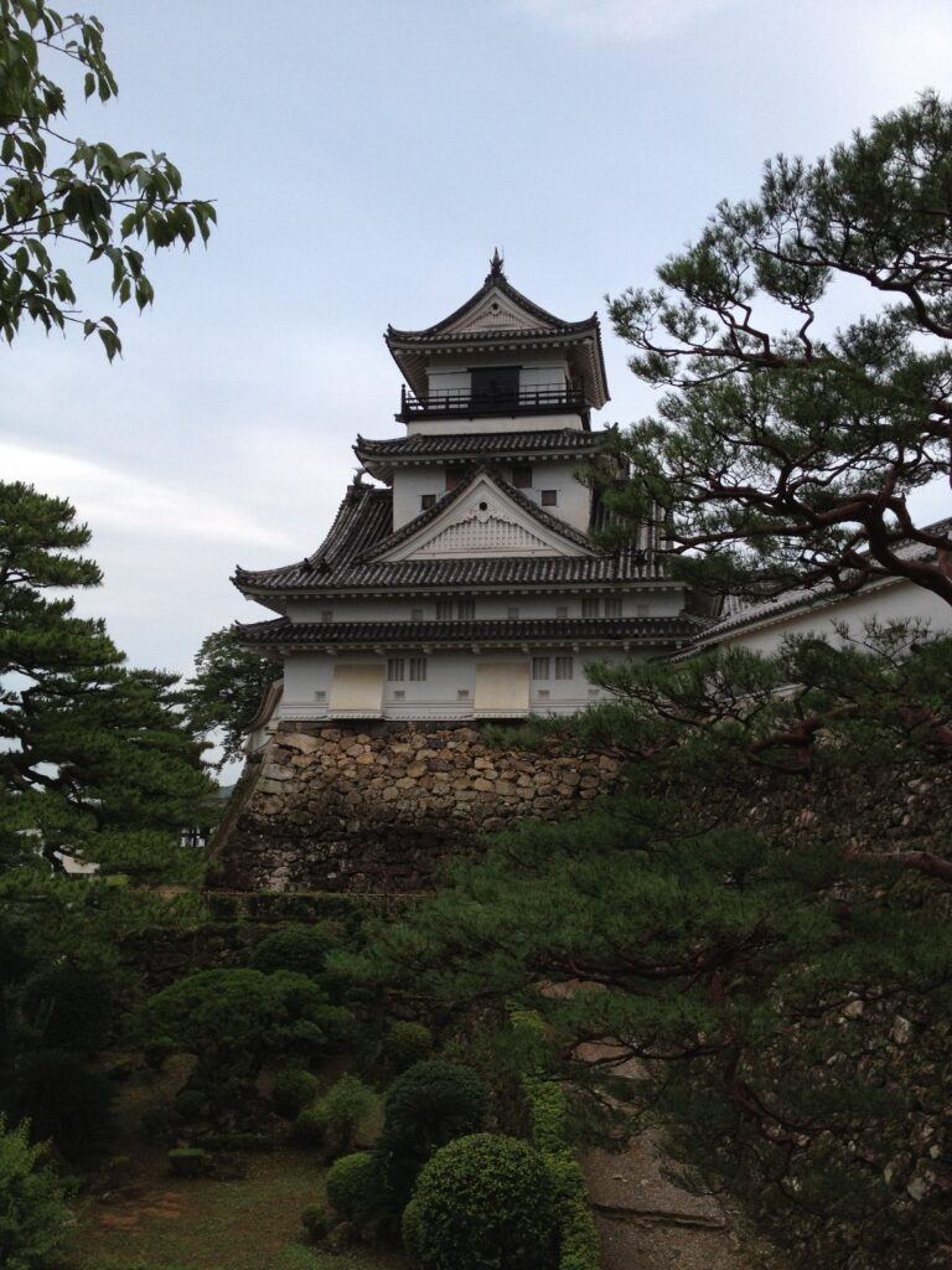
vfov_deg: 52.6
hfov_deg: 40.7
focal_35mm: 35
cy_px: 635
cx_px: 476
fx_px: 1283
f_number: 2.4
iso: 100
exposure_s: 1/120
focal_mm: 4.28
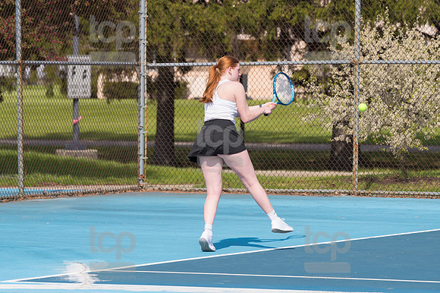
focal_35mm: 277
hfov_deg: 7.4
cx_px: 220
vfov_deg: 5.0
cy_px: 146
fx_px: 3383
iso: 320
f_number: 5.6
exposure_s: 1/1600
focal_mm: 185
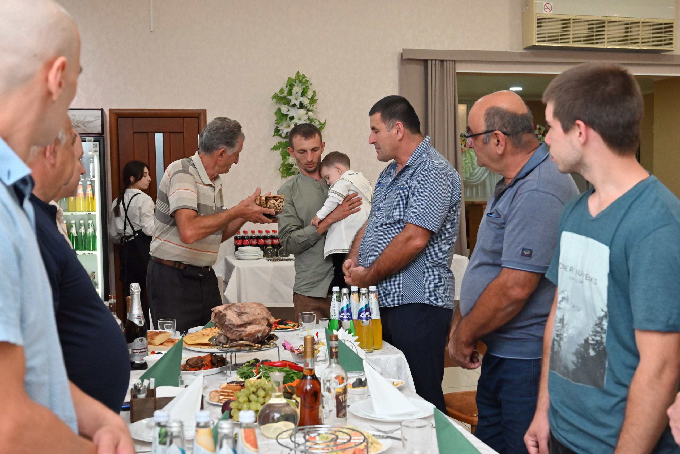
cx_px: 340
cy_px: 227
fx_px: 775
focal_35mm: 41
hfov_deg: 47.4
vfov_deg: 32.7
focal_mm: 41
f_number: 5.6
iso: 3200
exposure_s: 1/200
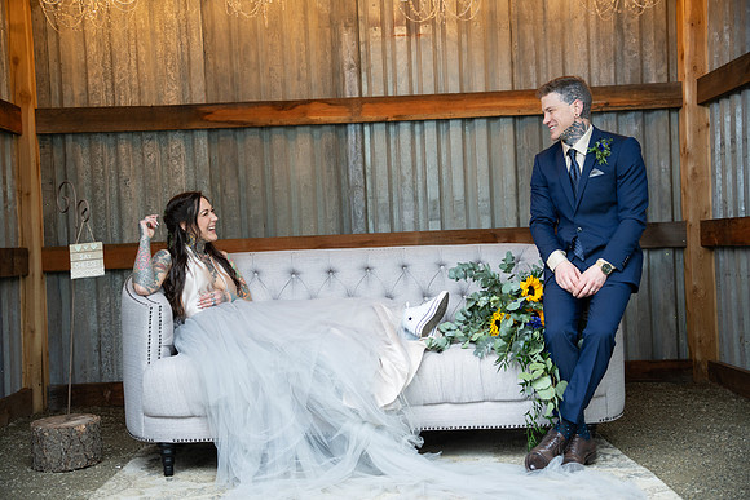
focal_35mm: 48
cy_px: 250
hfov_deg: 40.9
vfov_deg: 28.0
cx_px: 375
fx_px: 1004
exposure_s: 1/160
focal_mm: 48.2
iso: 640
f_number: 2.8
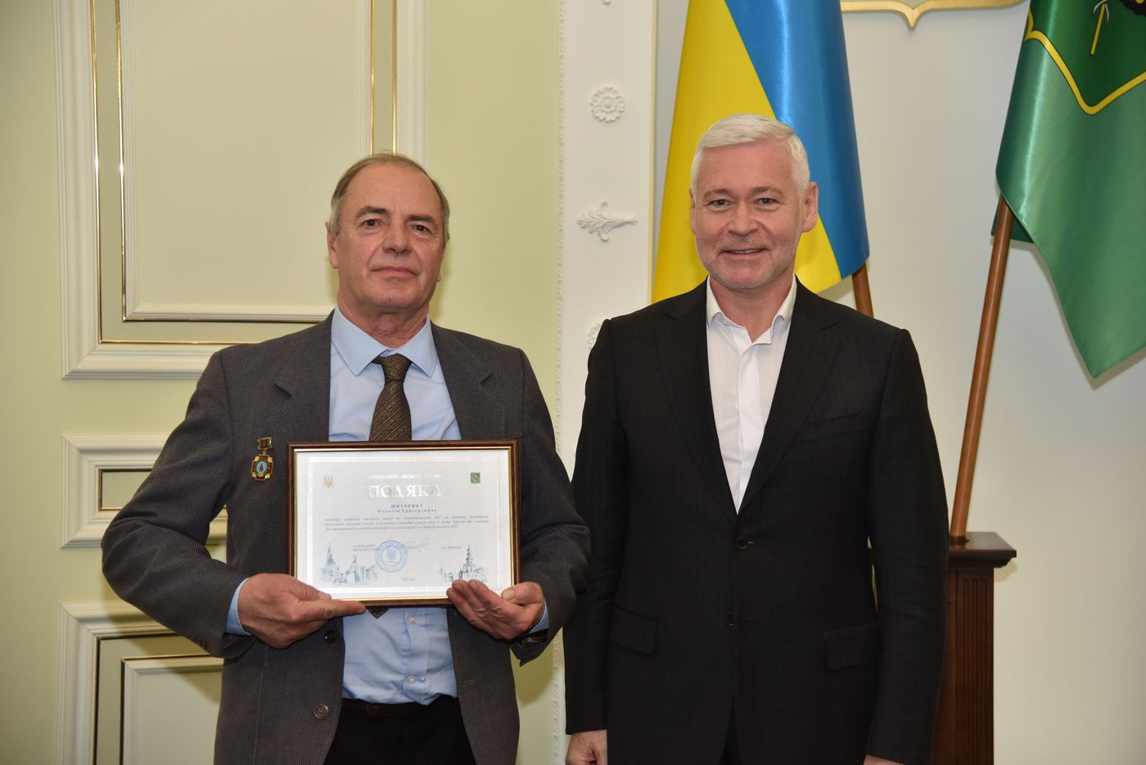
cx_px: 573
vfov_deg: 19.5
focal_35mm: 70
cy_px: 382
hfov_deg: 28.8
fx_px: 2229
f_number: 4
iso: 800
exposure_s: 1/200
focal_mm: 70
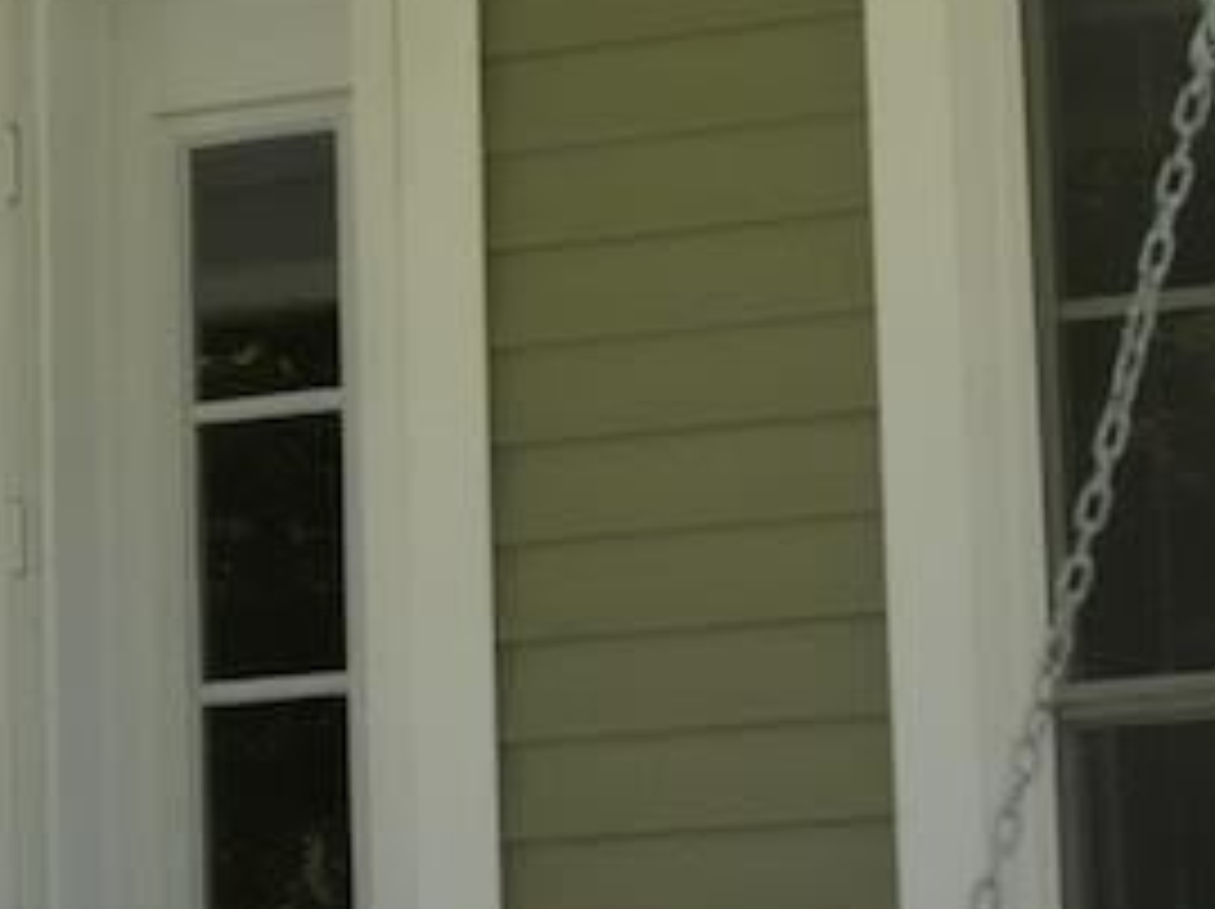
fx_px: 6733
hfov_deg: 10.1
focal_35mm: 192
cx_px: -382
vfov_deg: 7.7
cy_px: 578
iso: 150
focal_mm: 12.3
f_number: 2.8
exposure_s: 1/1600
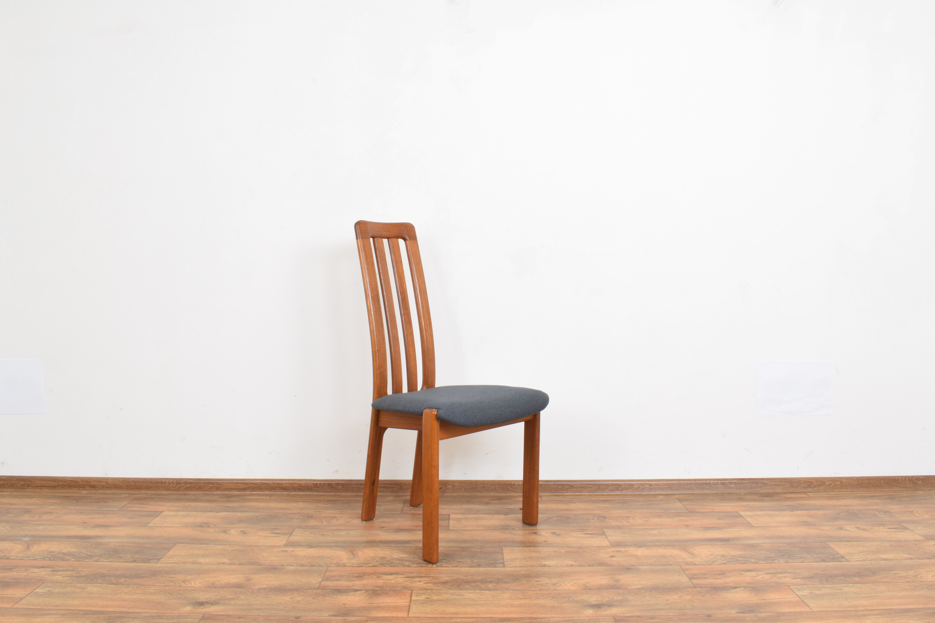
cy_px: 312
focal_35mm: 30
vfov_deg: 43.6
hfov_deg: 61.9
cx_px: 468
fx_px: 779
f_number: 25
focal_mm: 20
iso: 100
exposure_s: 4
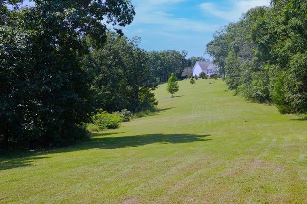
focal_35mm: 47
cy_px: 71
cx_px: 168
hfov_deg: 41.9
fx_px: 400
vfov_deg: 28.5
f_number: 9
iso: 100
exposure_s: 1/125
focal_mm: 20
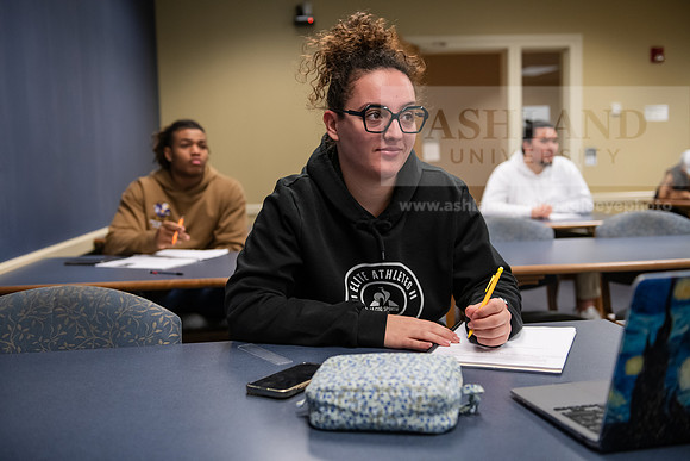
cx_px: 345
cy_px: 230
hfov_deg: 50.7
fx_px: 728
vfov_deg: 35.1
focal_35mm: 38
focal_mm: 38
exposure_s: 1/160
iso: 1250
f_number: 3.2
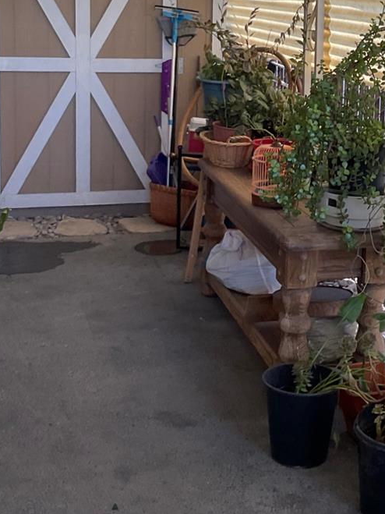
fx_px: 979
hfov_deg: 22.0
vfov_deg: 29.0
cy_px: 133
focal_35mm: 66
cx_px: 294
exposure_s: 1/122
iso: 25
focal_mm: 3
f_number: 1.8
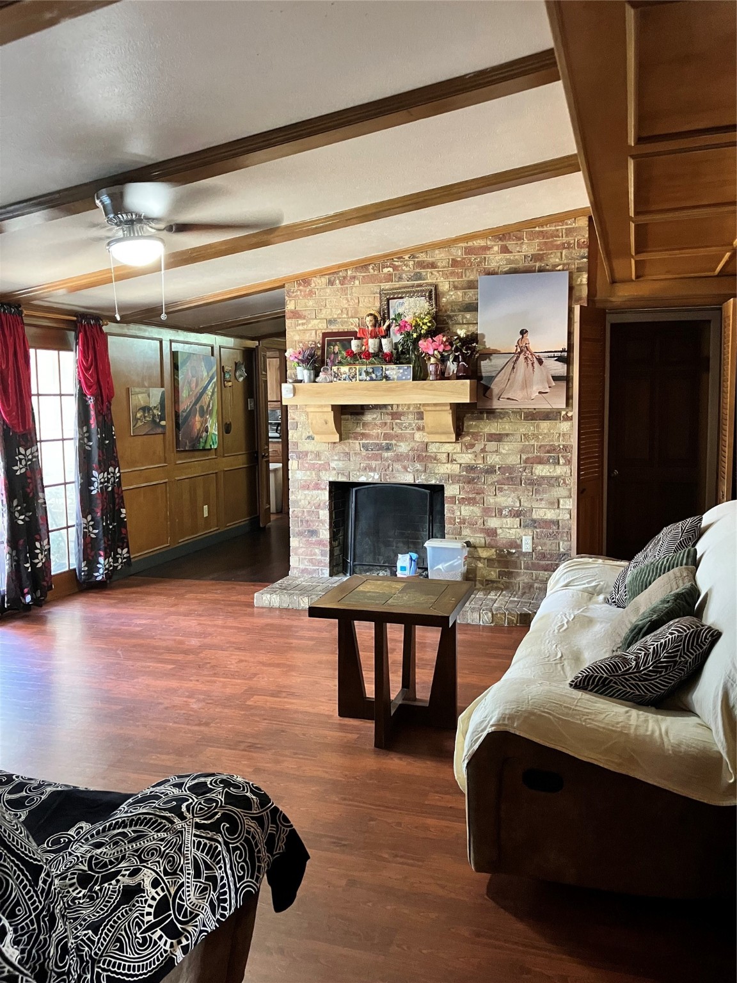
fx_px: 795
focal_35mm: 28
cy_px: 492
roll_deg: +0.6
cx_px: 368
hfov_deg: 49.7
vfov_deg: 63.4
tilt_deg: -4.5
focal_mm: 3.99
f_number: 1.8
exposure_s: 1/30
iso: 640
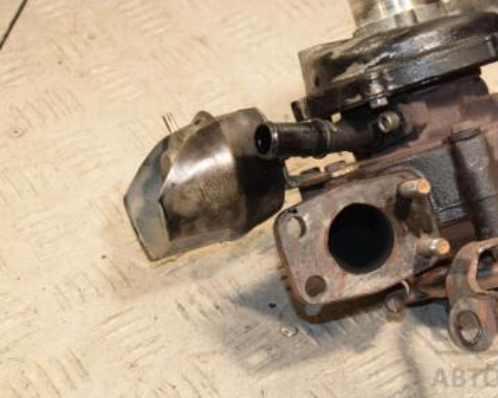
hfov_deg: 18.0
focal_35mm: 106
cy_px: 136
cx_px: 405
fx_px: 1559
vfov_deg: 14.5
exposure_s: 1/200
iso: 800
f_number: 5.6
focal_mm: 45
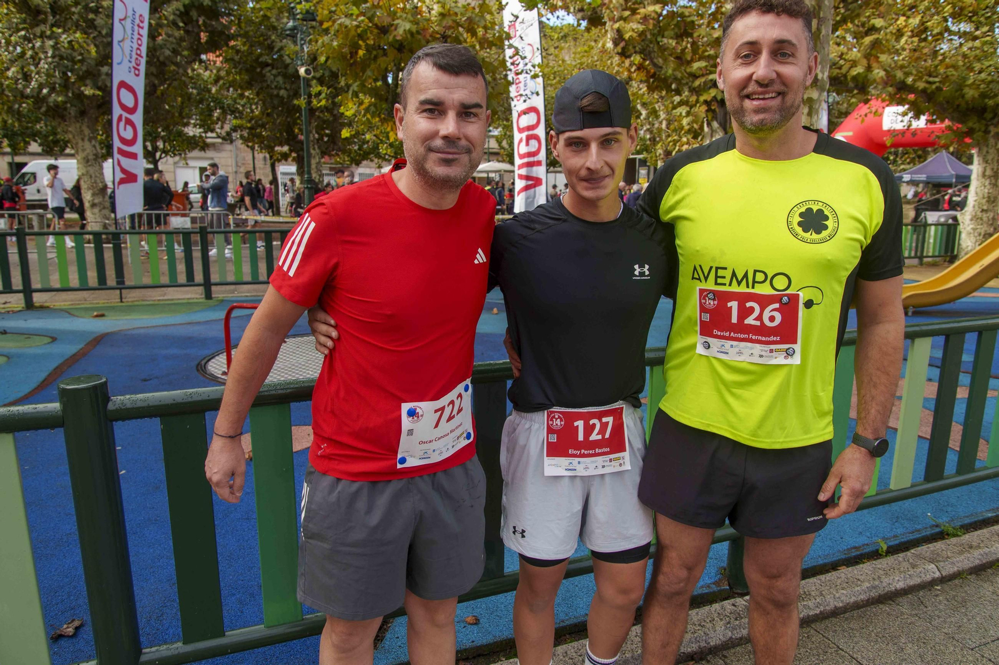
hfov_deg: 73.8
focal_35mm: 24
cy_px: 332
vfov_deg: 53.1
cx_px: 500
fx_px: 666
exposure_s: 1/400
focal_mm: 16
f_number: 3.5
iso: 125
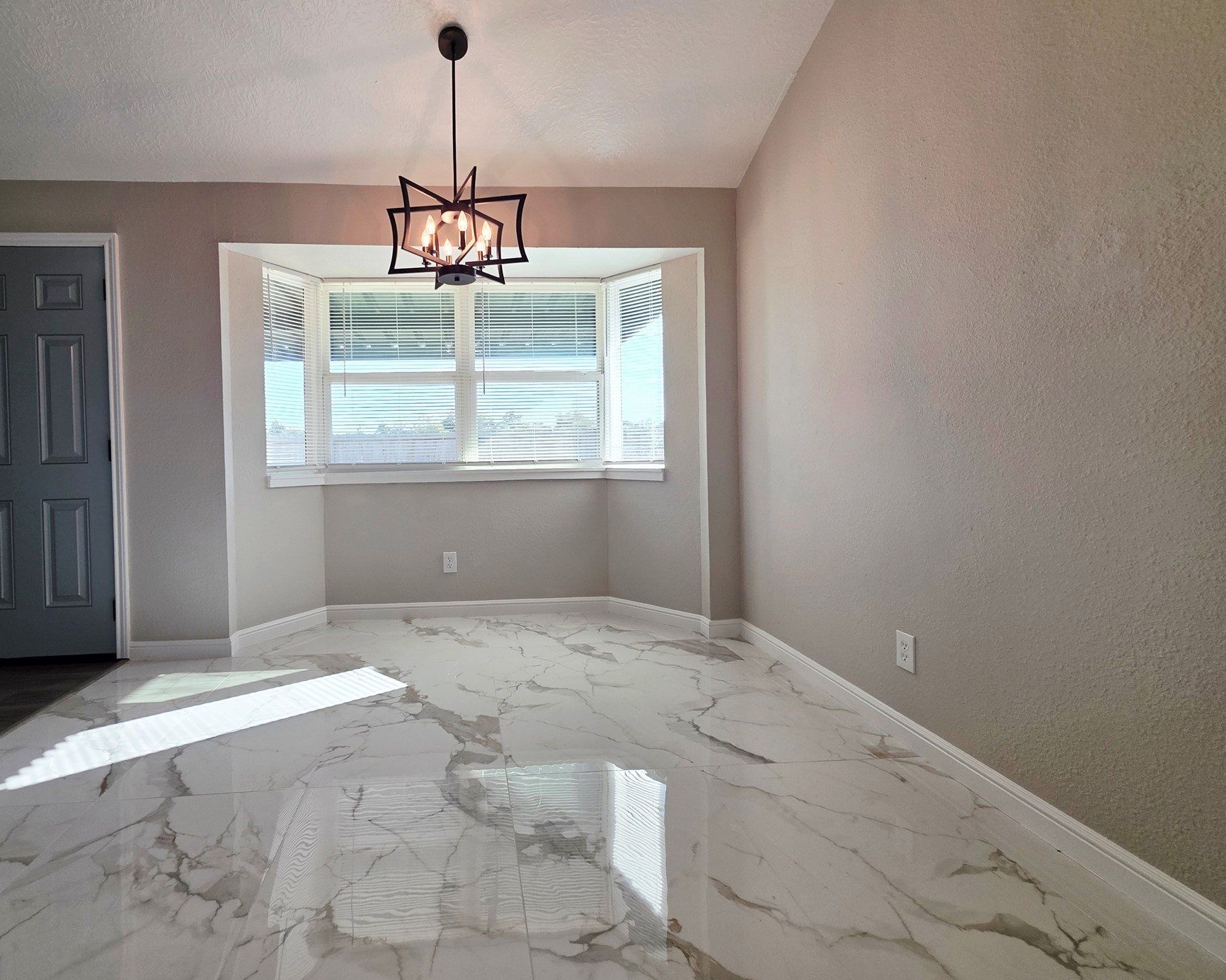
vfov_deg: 83.8
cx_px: 505
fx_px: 544
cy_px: 445
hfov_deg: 95.8
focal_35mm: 15
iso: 32
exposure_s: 1/120
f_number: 1.9
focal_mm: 2.2
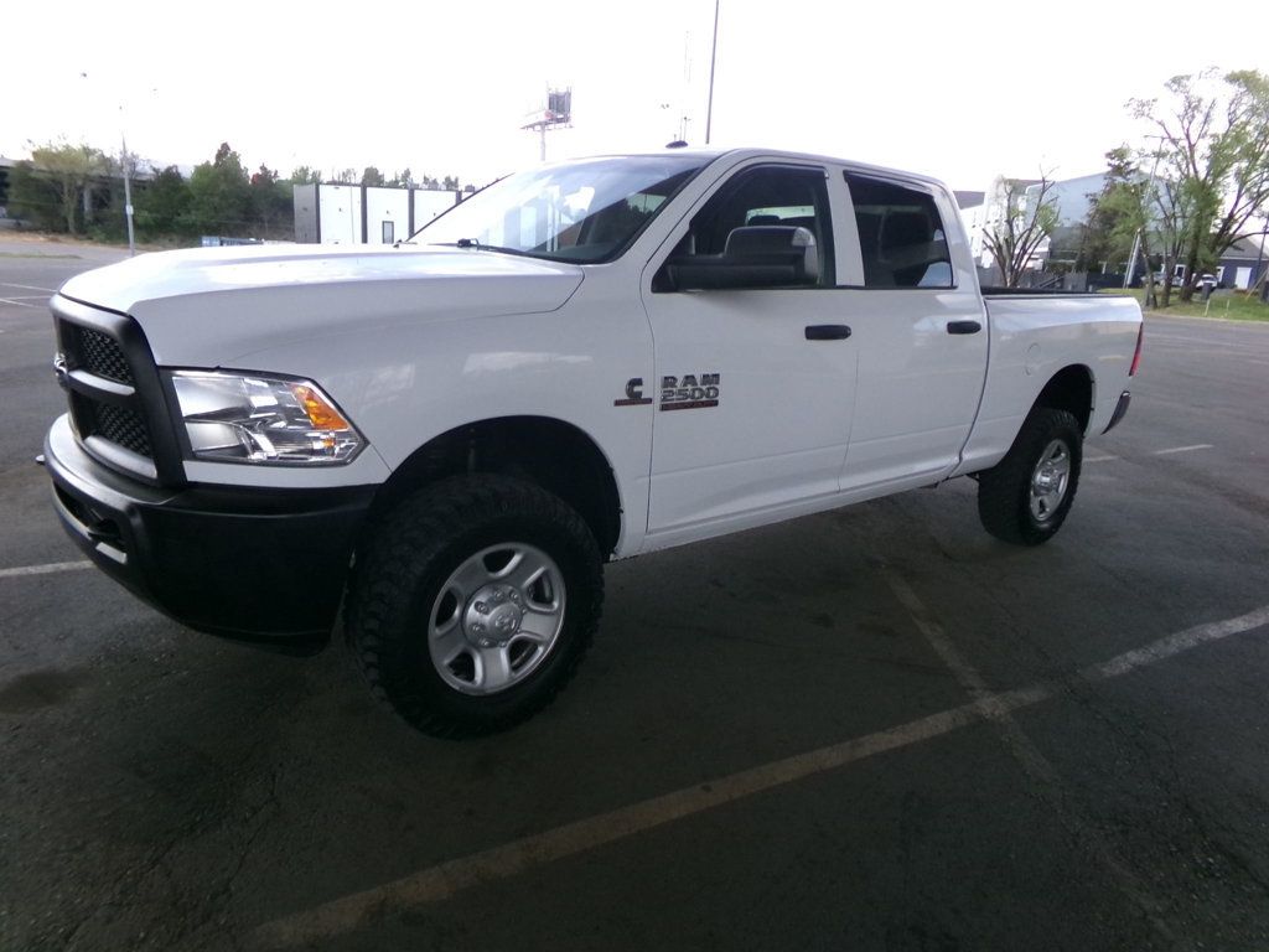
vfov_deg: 56.8
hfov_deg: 71.6
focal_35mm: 24
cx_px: 634
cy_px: 476
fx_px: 880
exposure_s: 1/60
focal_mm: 4.3
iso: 273
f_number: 11.07
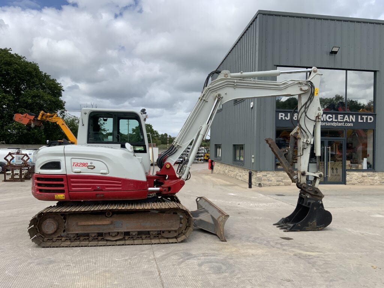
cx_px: 192
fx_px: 322
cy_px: 144
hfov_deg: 61.7
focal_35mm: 29
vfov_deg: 48.2
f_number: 1.8
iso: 20
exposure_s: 1/2427
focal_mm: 3
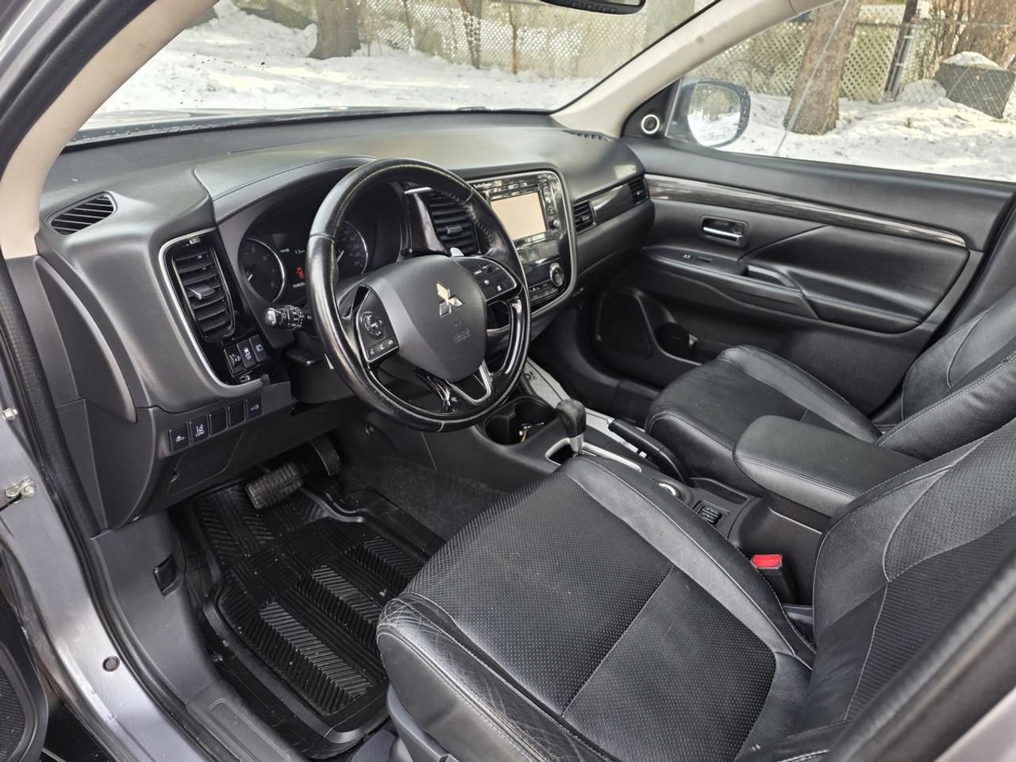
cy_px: 381
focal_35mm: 23
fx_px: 675
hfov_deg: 73.9
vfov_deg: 58.9
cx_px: 508
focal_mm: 6.25
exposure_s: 1/180
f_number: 1.7
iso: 64
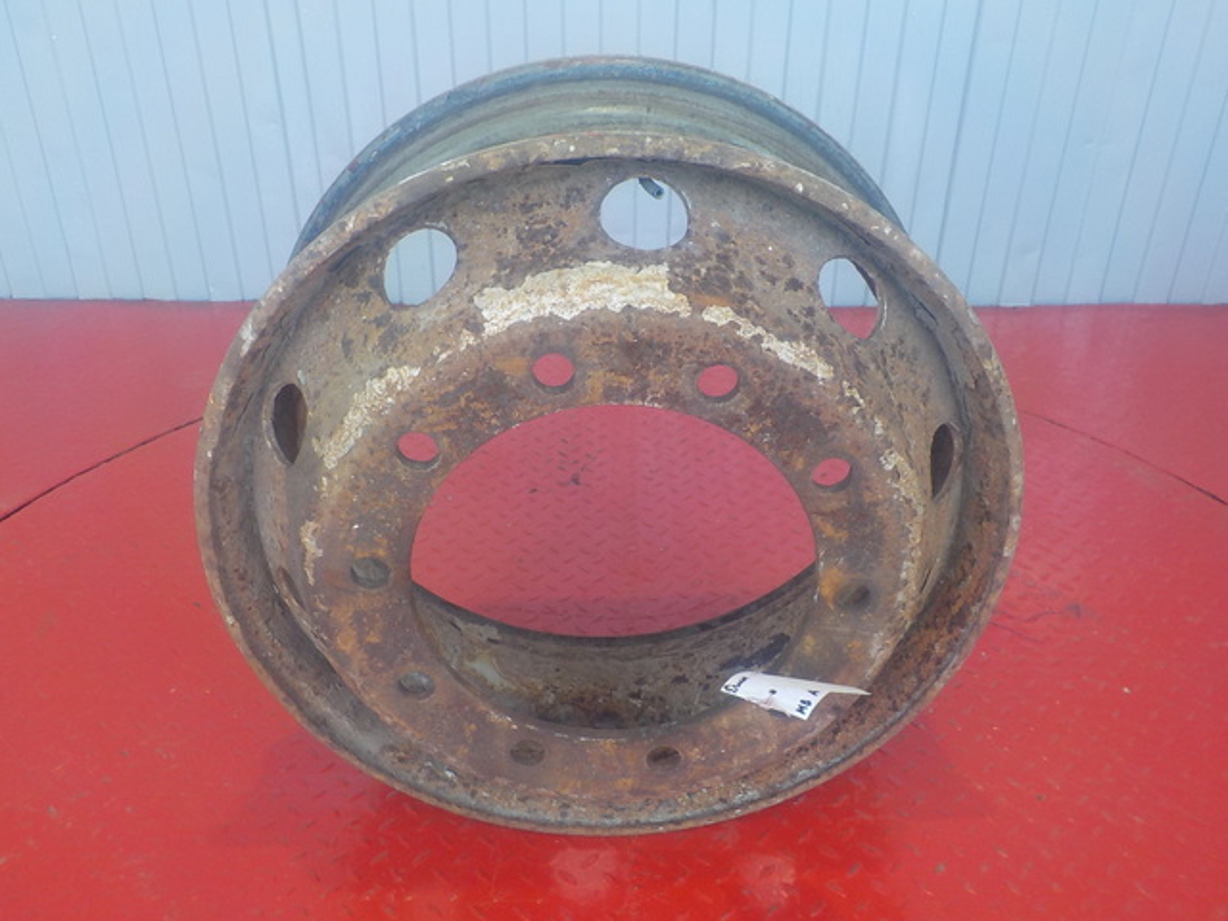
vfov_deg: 46.8
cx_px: 614
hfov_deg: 60.0
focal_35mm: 30
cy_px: 460
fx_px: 1064
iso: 140
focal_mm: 4.1
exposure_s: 1/30
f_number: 3.3
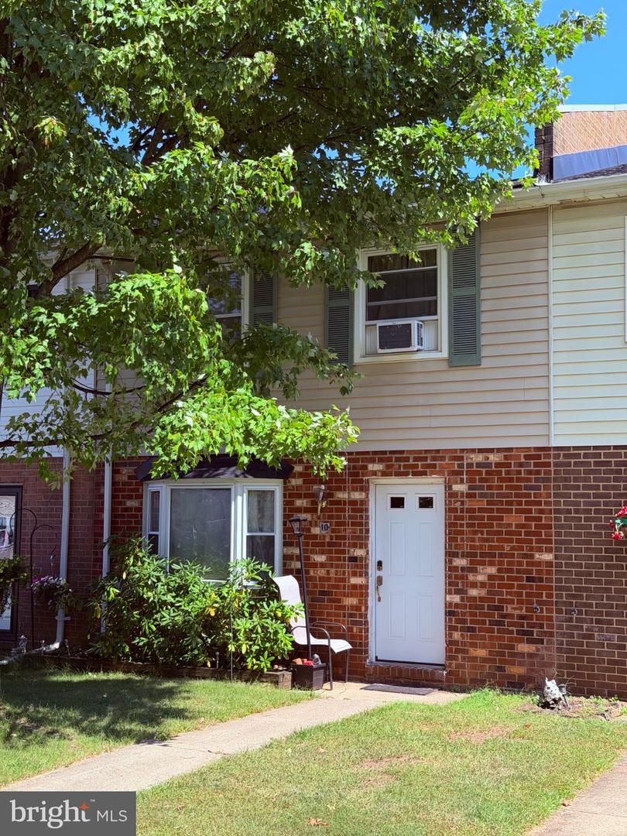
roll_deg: -0.5
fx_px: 1159
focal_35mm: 48
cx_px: 314
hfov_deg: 30.3
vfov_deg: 39.7
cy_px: 418
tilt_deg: +4.5
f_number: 1.78
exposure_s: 1/1795
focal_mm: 6.76
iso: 80
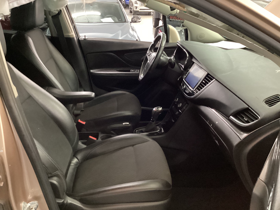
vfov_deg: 45.4
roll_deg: +0.3
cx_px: 140
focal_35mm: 31
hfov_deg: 58.4
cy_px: 105
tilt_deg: -24.3
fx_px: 251
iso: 640
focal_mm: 3.3
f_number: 2.4
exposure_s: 1/20
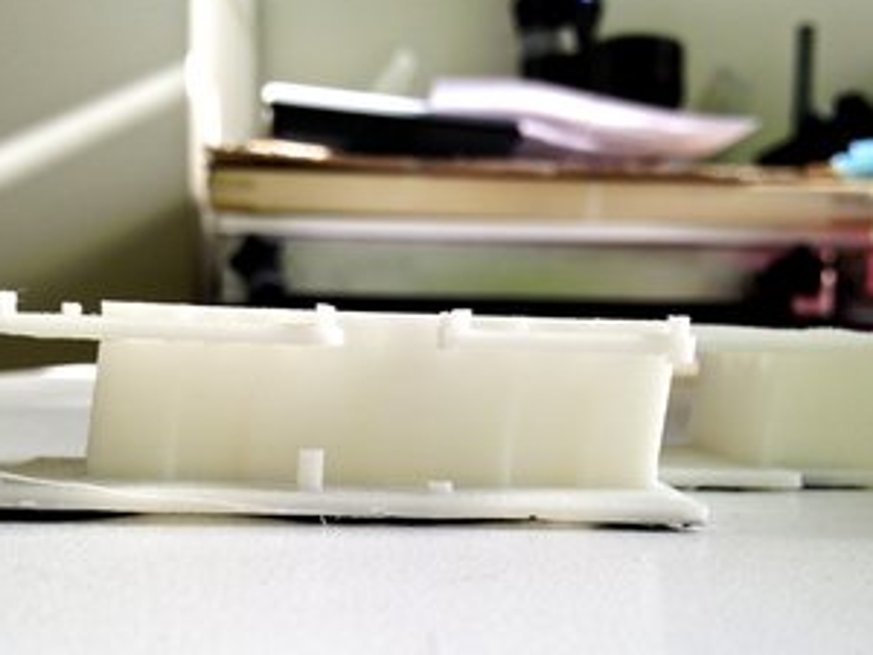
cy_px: 416
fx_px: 1110
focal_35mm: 44
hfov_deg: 42.9
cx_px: 460
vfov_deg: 32.7
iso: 50
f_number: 2.4
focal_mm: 4.12
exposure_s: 1/120
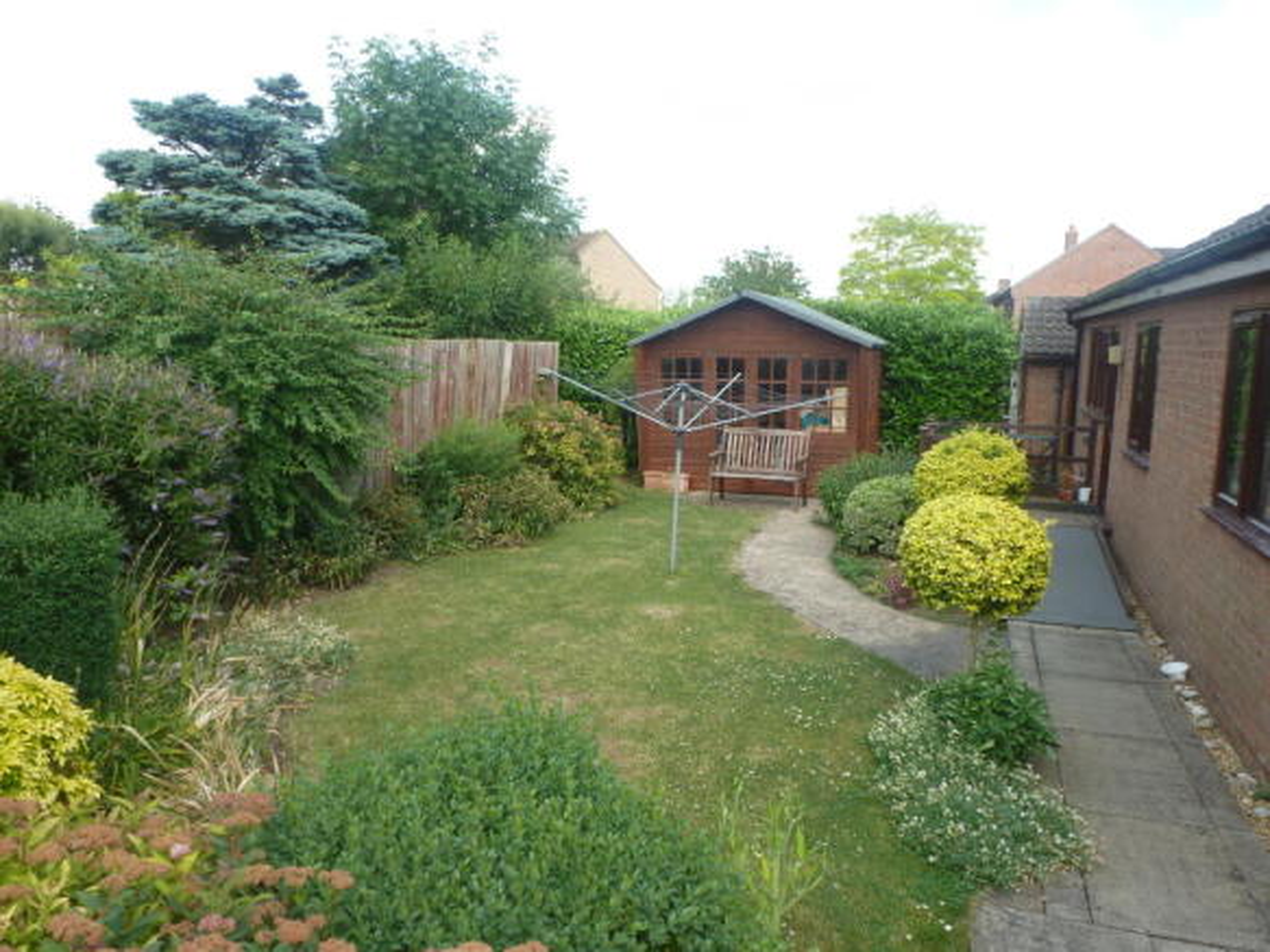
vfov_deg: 56.8
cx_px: 635
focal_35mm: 24
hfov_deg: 71.6
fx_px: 880
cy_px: 476
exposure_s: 1/160
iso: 100
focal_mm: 4.3
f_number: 4
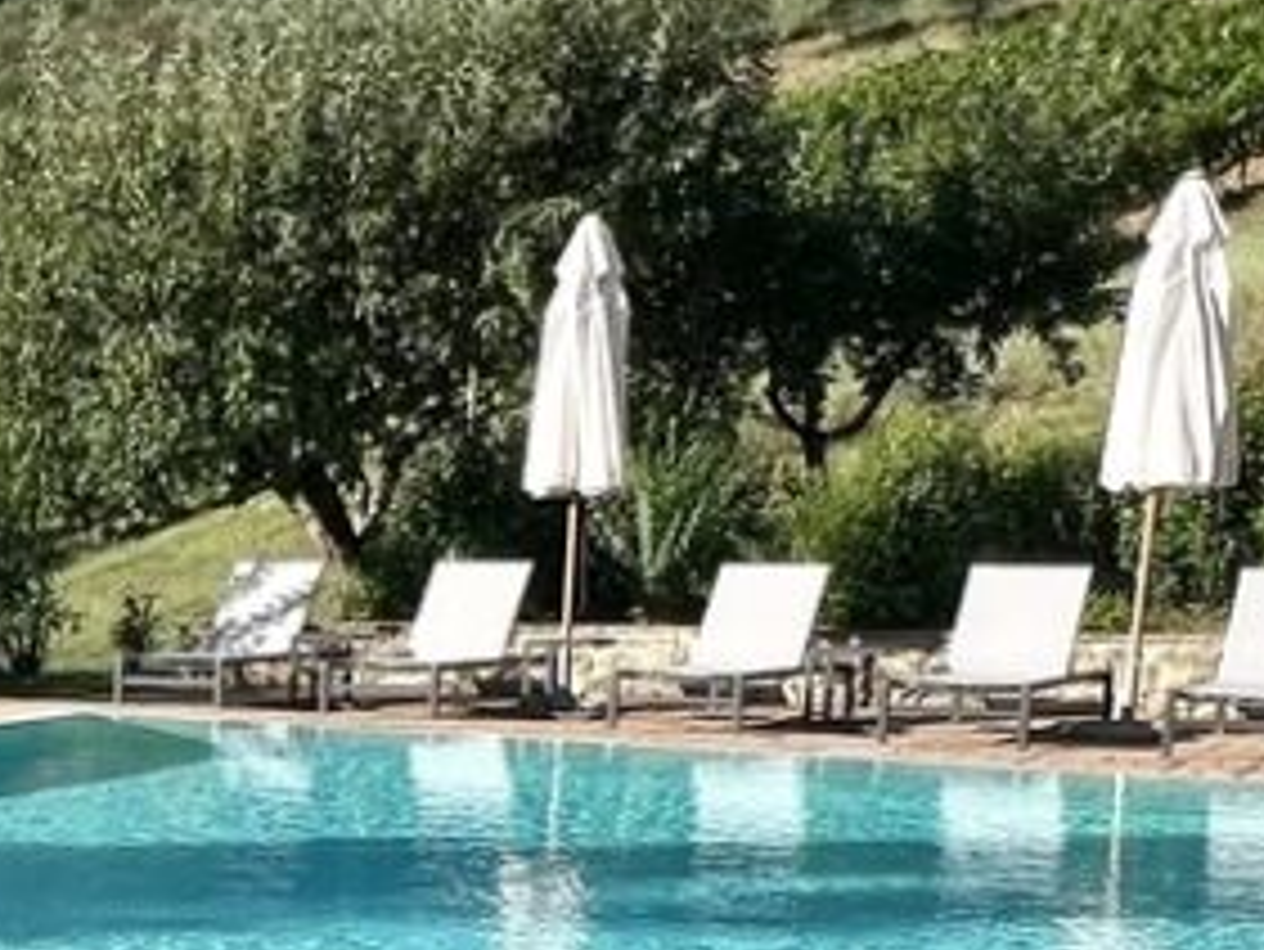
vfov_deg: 20.1
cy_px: 936
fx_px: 2594
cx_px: -504
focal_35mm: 71
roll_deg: +0.0
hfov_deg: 23.3
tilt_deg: -9.6
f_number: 1.8
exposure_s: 1/1107
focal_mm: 1.57
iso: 32
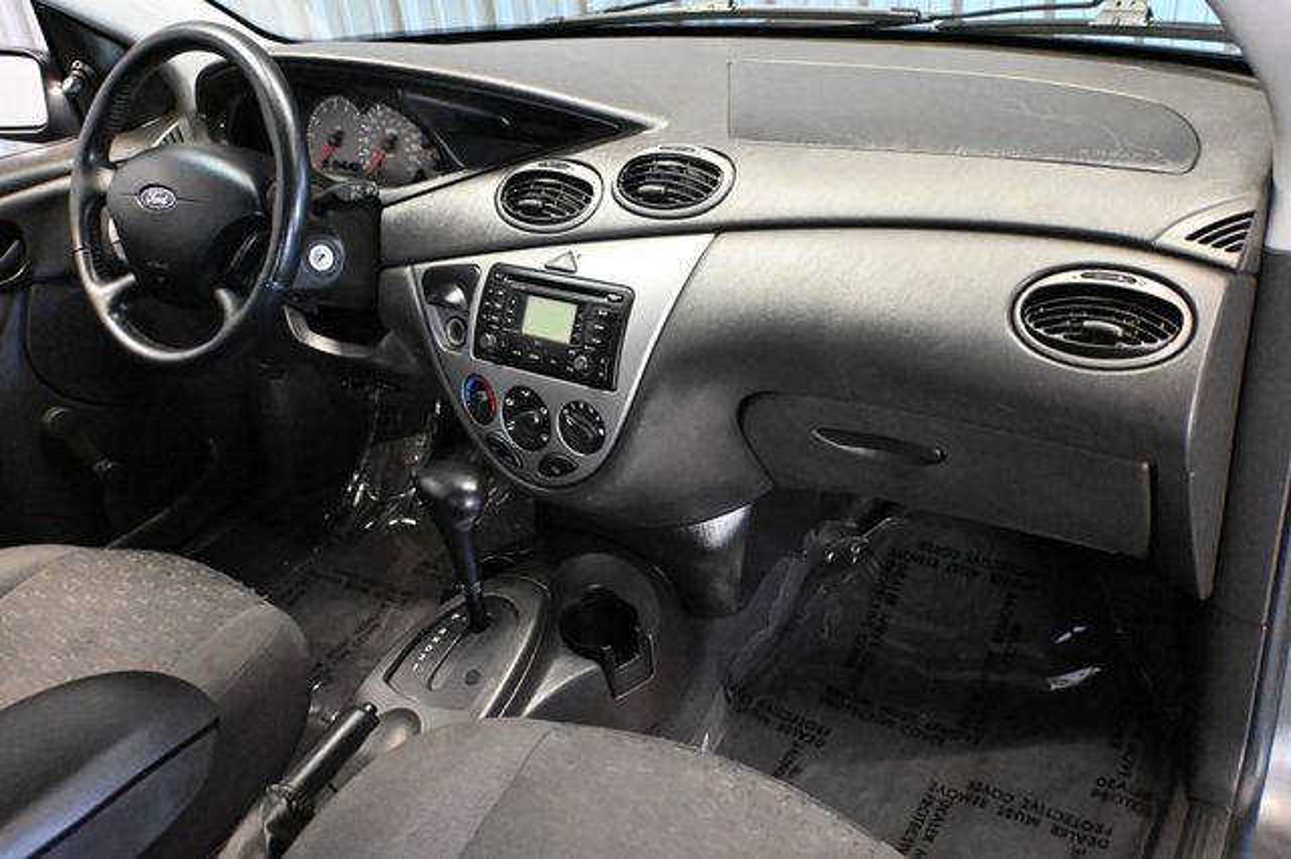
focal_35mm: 32
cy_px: 430
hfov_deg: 58.4
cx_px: 646
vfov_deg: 40.8
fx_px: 1156
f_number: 4
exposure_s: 1/60
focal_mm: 21.5
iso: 12800
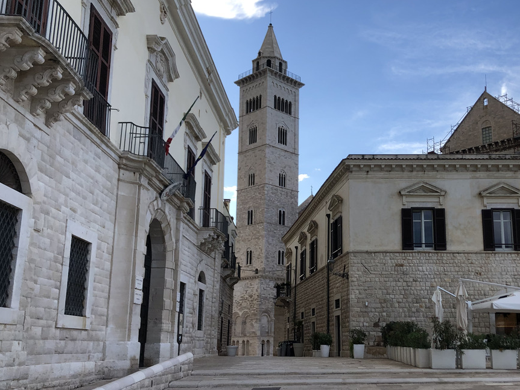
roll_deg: +0.9
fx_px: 586
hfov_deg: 47.0
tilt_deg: +11.1
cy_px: 226
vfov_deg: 36.7
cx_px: 350
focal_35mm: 39
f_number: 1.8
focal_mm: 4
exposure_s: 1/501
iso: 20
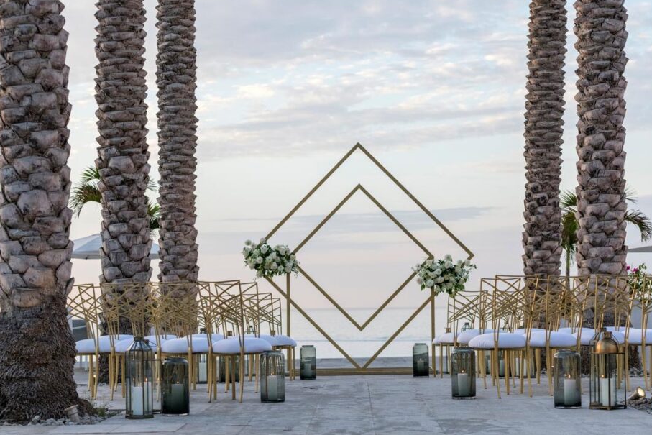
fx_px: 1431
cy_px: 218
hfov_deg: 25.7
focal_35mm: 79
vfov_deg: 17.3
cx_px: 363
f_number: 5.6
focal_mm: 70
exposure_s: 1/1600
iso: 1600
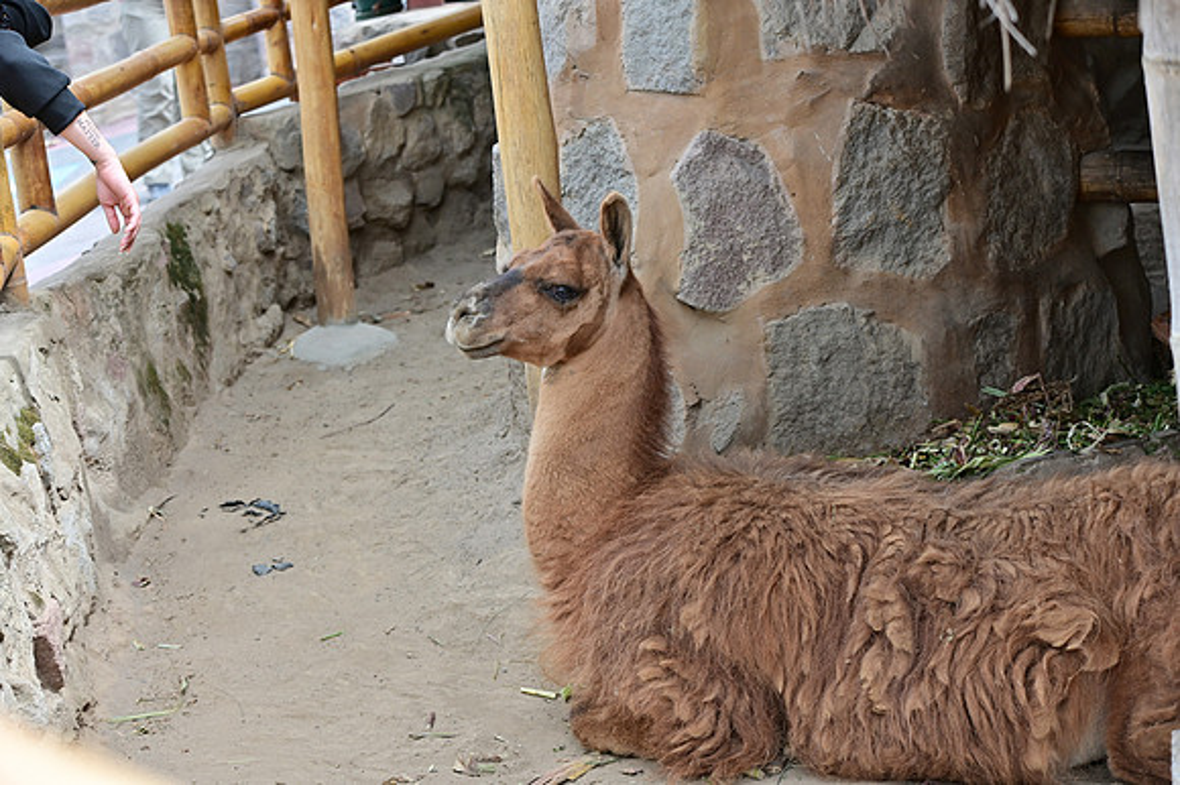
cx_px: 590
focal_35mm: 70
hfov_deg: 28.9
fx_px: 2293
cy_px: 392
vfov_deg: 19.4
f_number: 6.3
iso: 200
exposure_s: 1/250
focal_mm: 70
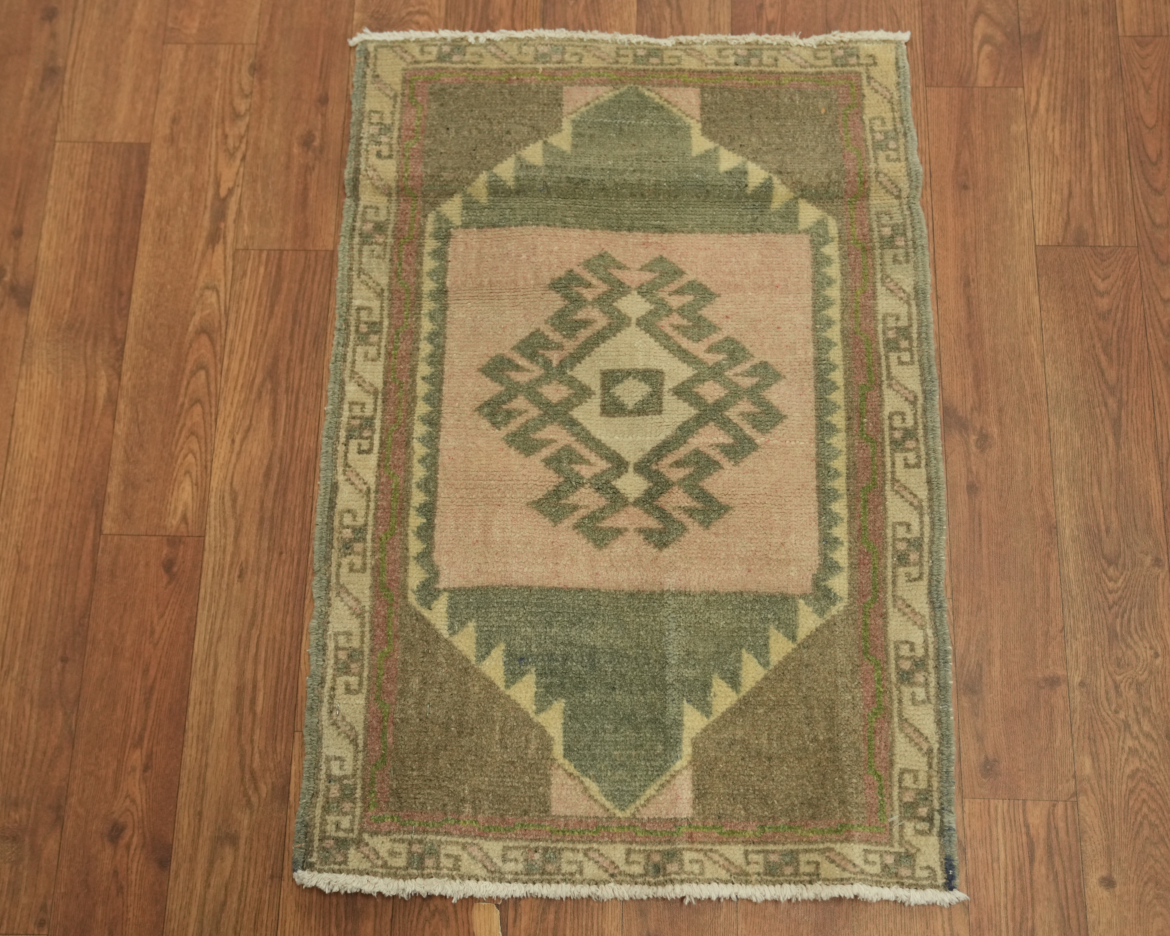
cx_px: 575
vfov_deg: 37.3
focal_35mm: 40
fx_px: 1385
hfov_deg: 45.8
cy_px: 470
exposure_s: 1/125
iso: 2000
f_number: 3.2
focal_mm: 35
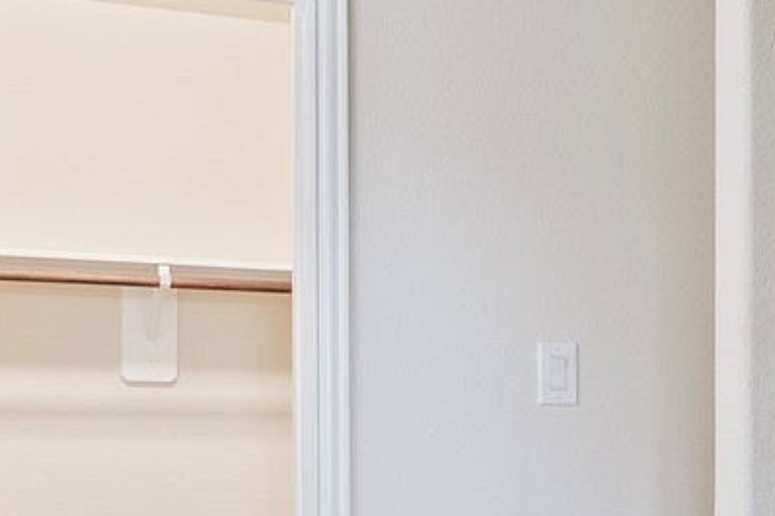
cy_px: 475
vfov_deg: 16.4
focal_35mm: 82
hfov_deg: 22.2
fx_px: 1764
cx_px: 1016
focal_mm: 15
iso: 125
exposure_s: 1/1.67
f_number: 6.3
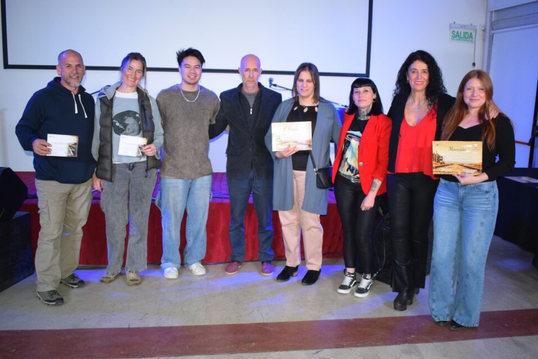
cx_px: 279
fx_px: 523
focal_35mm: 35
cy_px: 179
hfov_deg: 54.4
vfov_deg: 37.9
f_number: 3.8
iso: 900
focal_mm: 22
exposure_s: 1/60
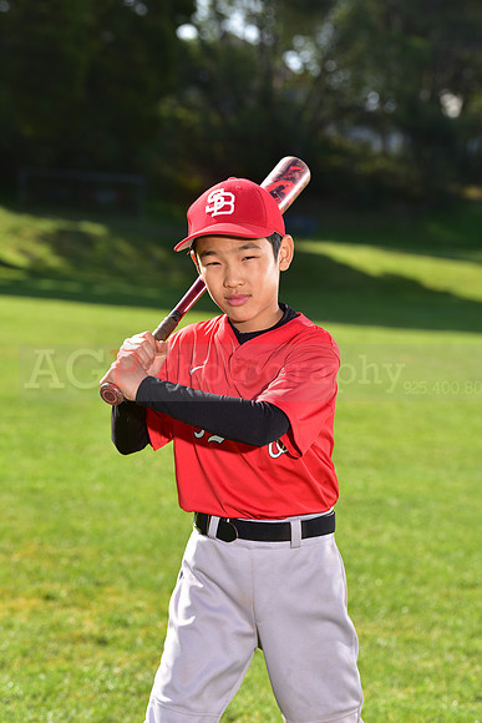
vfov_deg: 18.6
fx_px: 2208
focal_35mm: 110
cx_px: 241
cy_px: 362
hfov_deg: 12.5
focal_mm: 110
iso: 100
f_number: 5.6
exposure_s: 1/250
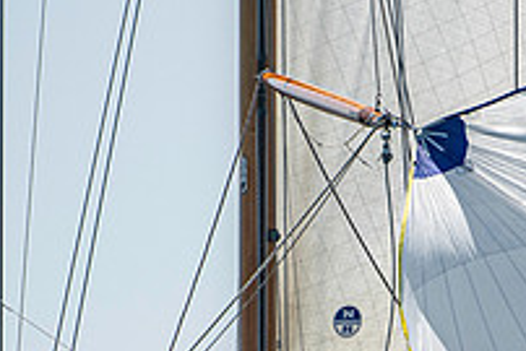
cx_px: 435
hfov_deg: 1.3
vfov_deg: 0.9
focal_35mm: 1550
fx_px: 22663
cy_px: 480
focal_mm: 360
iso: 400
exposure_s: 1/3200
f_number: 5.6
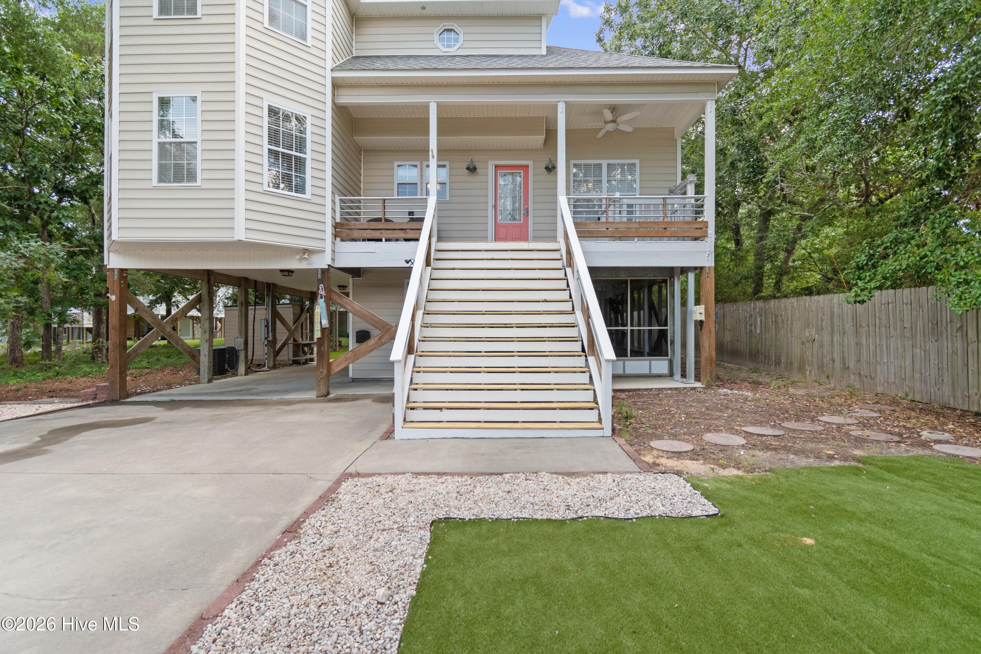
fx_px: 436
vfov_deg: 73.7
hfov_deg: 96.7
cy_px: 327
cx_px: 490
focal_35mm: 16
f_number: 4.8
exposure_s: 1/30
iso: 100
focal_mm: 11
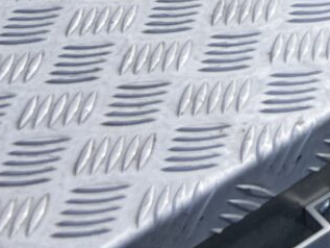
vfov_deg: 8.1
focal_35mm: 164
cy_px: -408
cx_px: 684
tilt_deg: -17.6
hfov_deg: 10.9
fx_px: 1564
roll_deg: +0.7
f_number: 1.5
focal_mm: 5.7
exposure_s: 1/2165
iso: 50
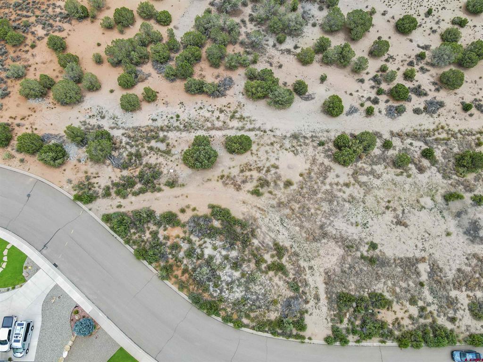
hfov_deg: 71.6
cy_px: 181
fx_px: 335
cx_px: 242
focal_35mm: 24
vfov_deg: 56.8
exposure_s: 1/160
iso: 100
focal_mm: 4.5
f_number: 2.8
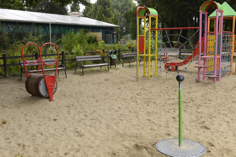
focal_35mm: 38
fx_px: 249
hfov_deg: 50.7
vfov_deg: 35.0
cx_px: 118
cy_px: 78
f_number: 7.1
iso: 100
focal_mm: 38
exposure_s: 1/50
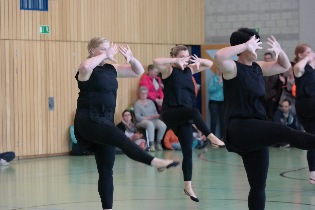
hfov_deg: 13.3
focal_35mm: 154
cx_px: 158
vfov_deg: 8.9
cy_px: 105
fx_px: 1347
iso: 3200
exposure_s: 1/125
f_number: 5
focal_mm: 100
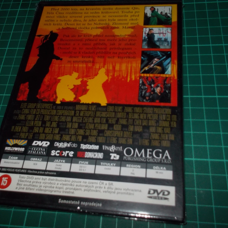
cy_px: 113
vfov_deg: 47.2
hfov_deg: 47.2
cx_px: 109
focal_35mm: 35
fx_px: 261
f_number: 3.3
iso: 200
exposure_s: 1/30
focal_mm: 4.1
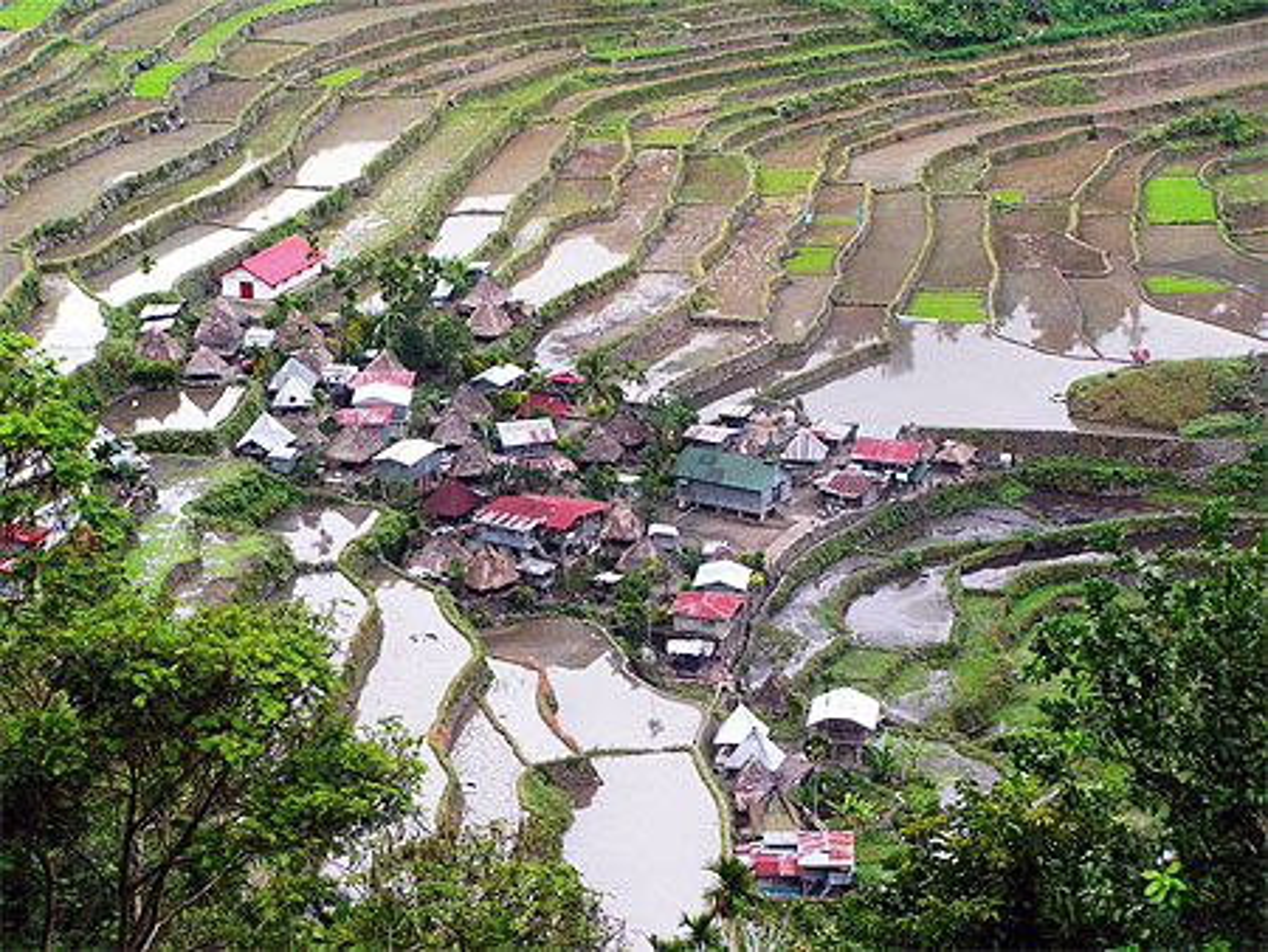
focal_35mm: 111
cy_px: 476
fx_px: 4068
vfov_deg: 13.4
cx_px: 634
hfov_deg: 17.7
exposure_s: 1/160
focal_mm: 18.5
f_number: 4
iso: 50
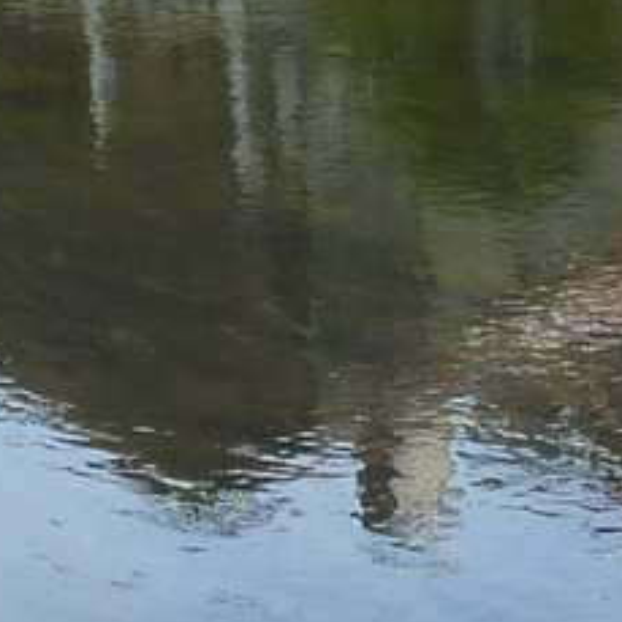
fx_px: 5651
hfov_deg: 6.2
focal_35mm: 278
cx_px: -562
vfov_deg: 6.1
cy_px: -790
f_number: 4
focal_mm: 7.3
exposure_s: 1/320
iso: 125
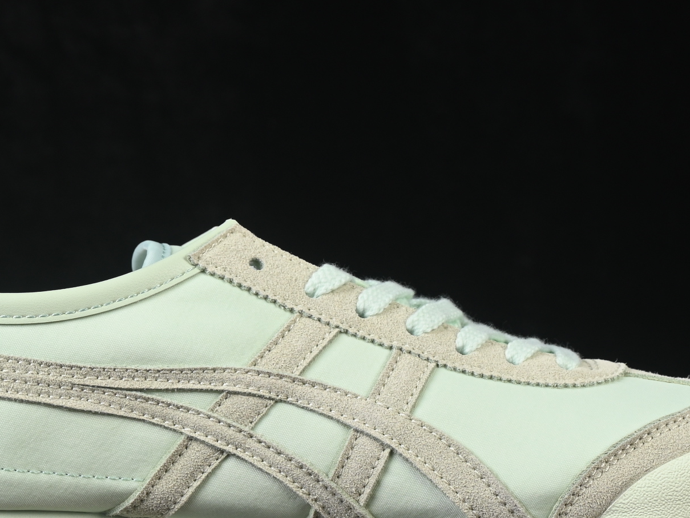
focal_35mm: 166
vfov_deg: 8.9
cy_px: 227
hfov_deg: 11.9
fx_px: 3309
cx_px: 328
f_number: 8
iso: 160
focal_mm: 50
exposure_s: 1/80
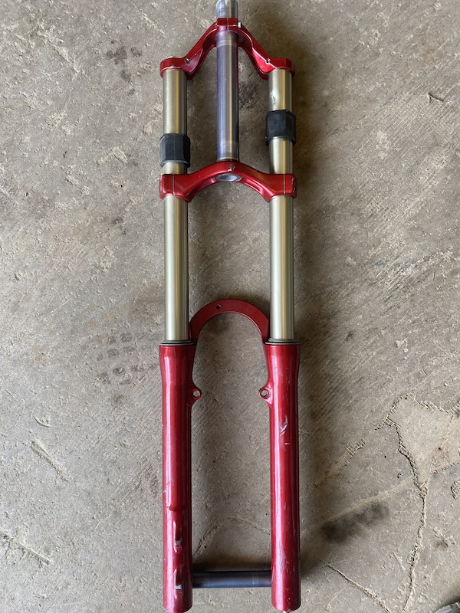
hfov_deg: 53.1
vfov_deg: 67.3
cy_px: 306
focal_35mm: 26
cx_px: 230
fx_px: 461
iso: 64
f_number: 1.8
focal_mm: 4.25
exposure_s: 1/121
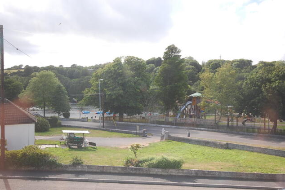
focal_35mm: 31
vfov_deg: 42.3
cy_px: 94
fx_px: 245
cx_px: 146
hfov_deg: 60.3
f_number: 6.3
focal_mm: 20
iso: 200
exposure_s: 1/160
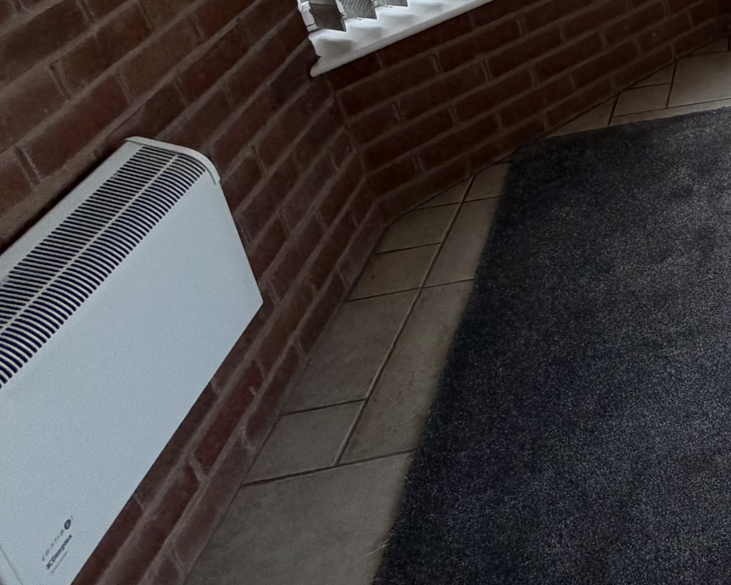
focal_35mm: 45
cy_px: -44
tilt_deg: -22.5
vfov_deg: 30.3
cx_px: 1004
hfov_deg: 30.2
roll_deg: +4.0
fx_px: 974
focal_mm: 2.22
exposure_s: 1/184
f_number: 2.2
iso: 64
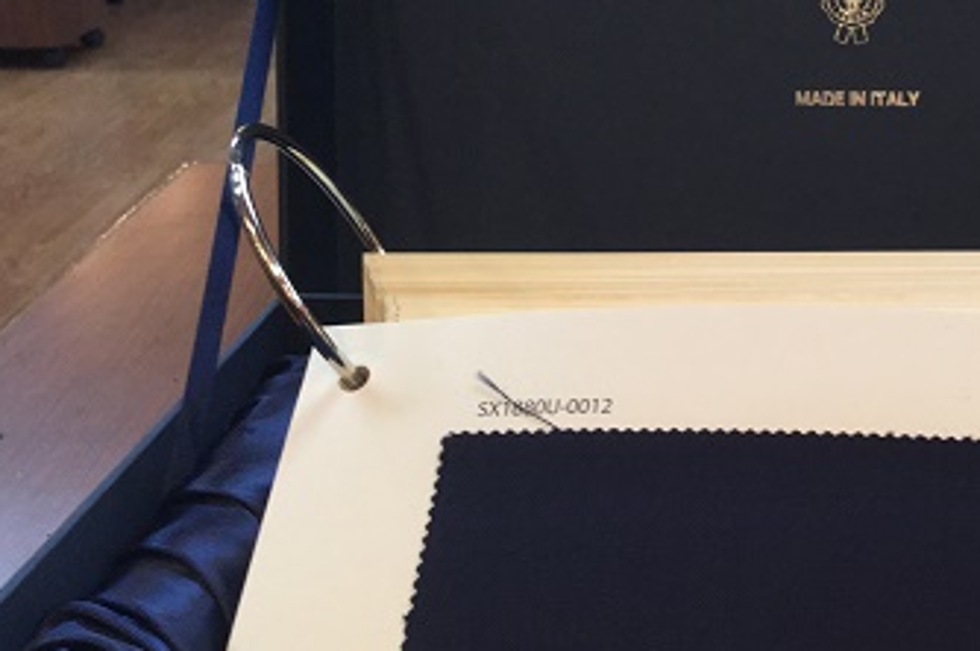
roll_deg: -2.0
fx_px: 1577
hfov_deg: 33.3
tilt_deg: -22.9
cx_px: 819
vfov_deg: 23.3
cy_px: 331
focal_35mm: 58
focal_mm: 3.3
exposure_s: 1/33
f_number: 2.4
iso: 80
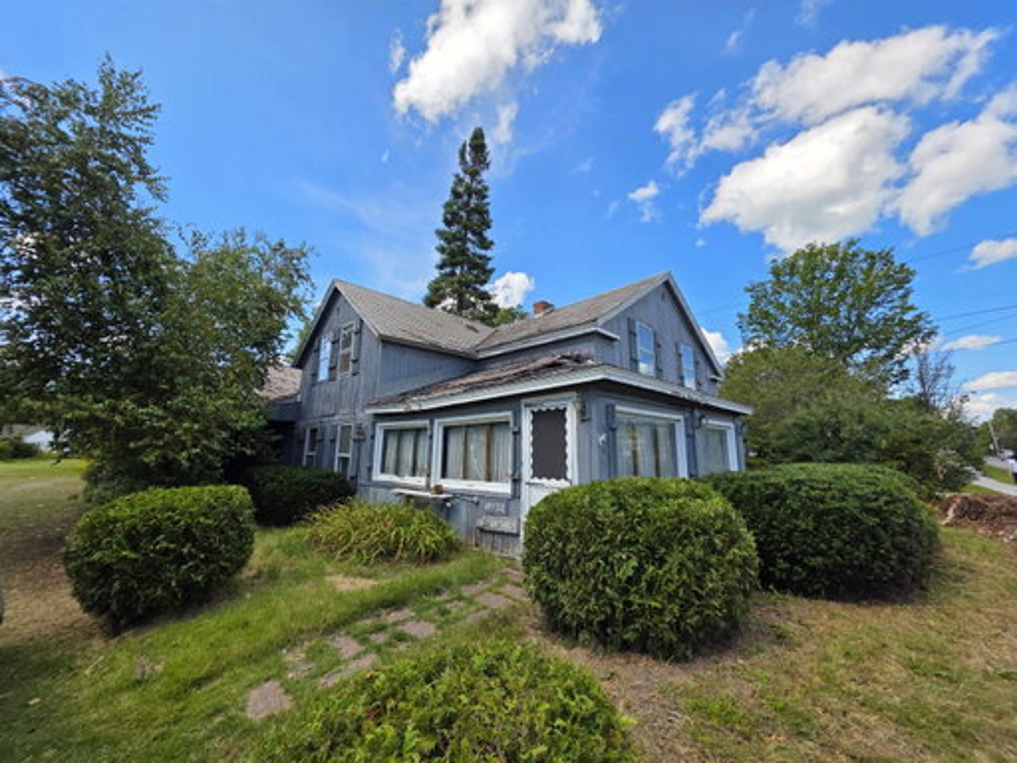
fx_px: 382
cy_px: 382
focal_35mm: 13
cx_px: 508
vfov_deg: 89.9
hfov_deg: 106.2
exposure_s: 1/1336
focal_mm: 2.2
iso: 40
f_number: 1.9
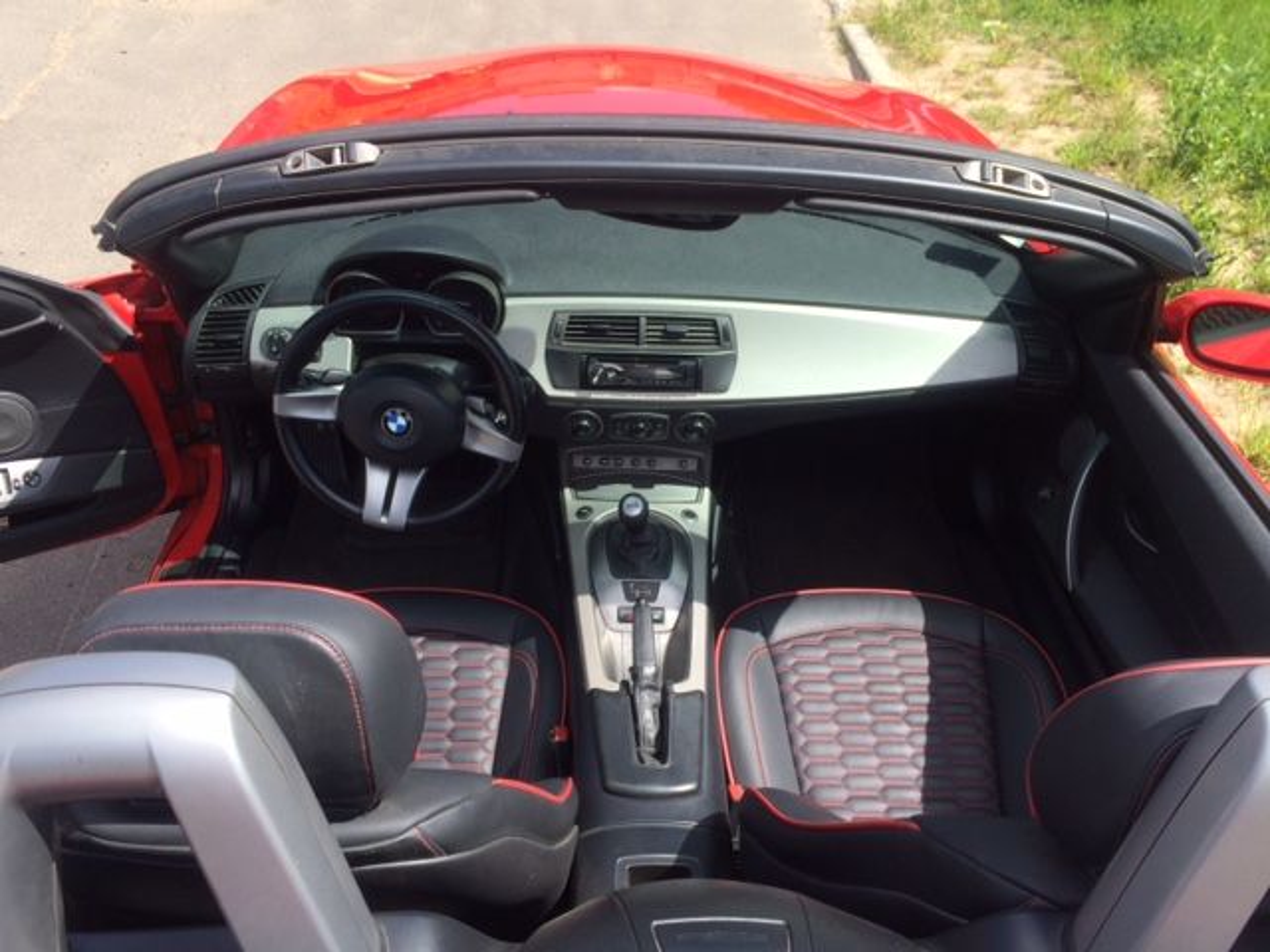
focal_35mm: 29
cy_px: 476
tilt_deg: -36.4
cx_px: 635
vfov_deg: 48.2
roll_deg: -3.5
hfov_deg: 61.7
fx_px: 1064
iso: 32
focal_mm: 4.15
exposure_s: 1/933
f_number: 2.2
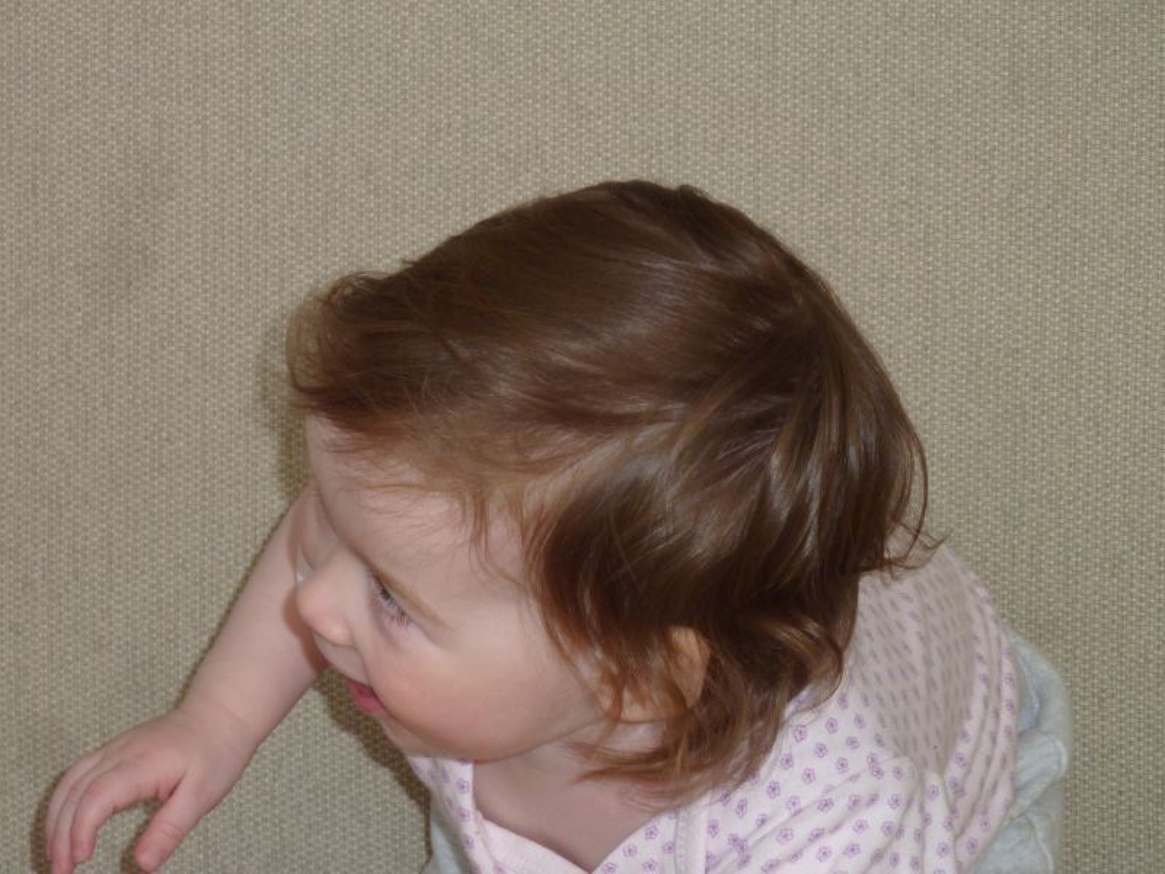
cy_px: 437
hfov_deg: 13.4
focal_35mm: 147
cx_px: 582
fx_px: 4947
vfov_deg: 10.1
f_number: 4.5
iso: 125
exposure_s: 1/125
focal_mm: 24.1
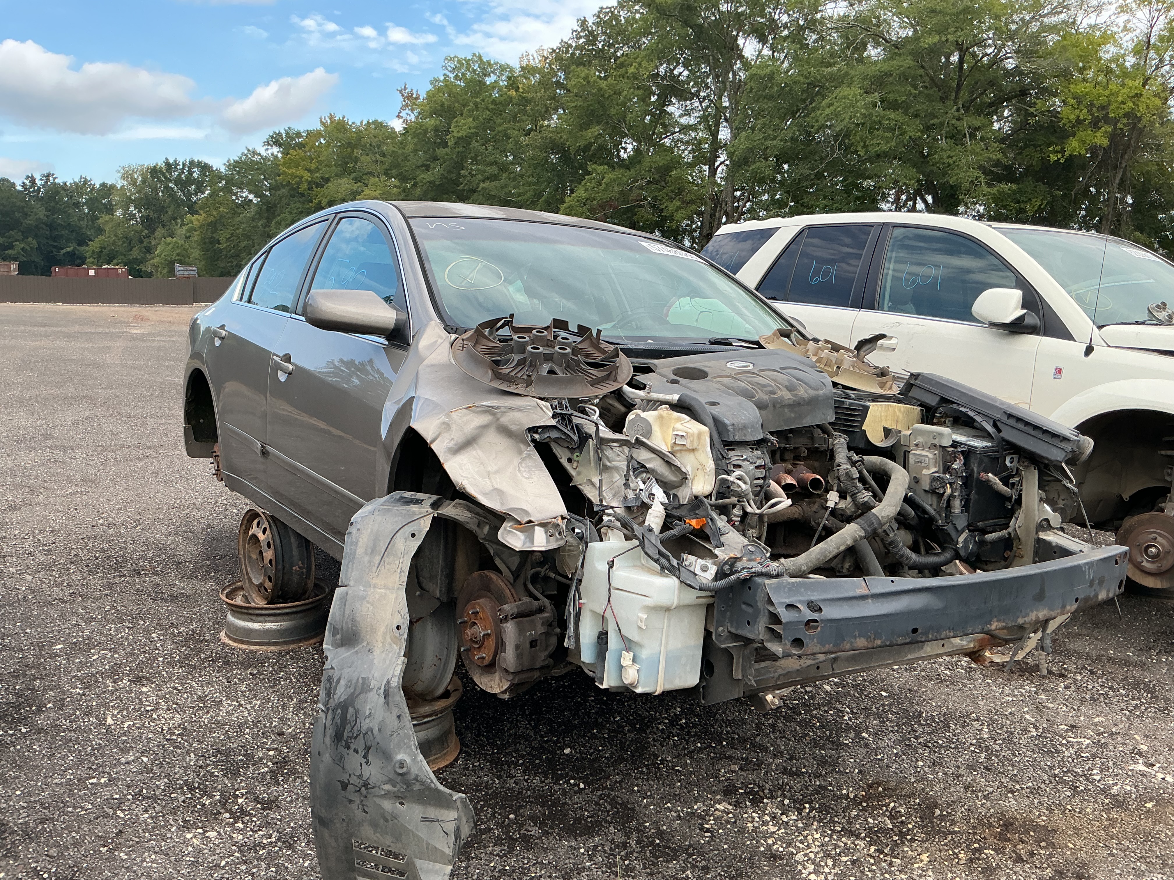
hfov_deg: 61.7
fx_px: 984
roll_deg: -1.3
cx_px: 587
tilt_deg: -8.2
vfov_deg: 48.2
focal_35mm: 29
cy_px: 440
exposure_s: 1/465
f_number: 1.8
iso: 25
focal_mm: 3
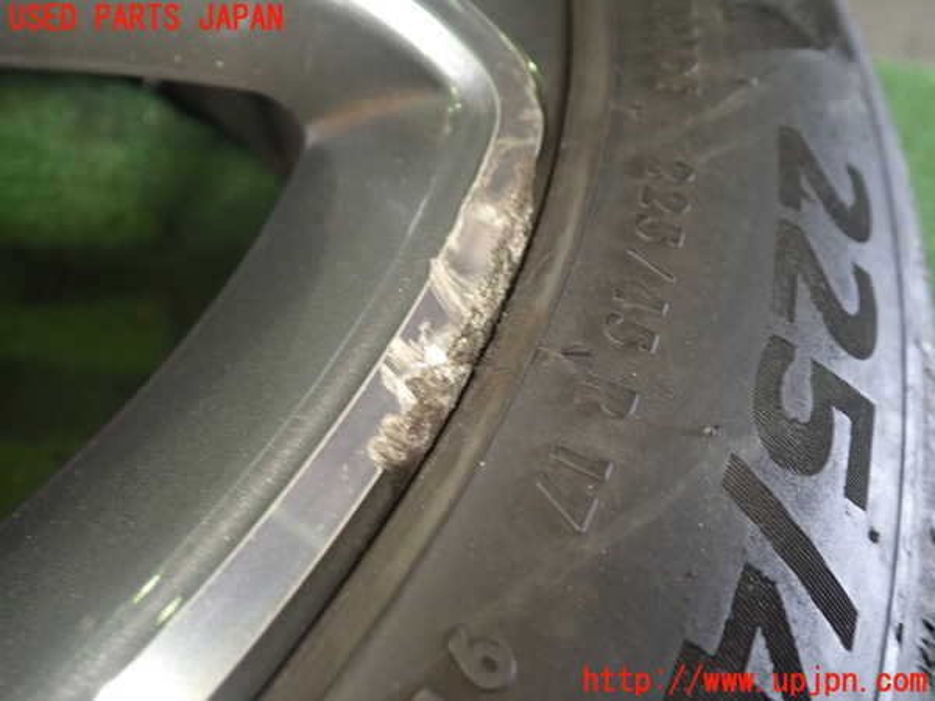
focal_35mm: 30
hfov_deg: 60.0
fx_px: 810
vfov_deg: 46.8
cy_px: 350
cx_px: 468
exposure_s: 1/30
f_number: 2.3
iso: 250
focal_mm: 5.4
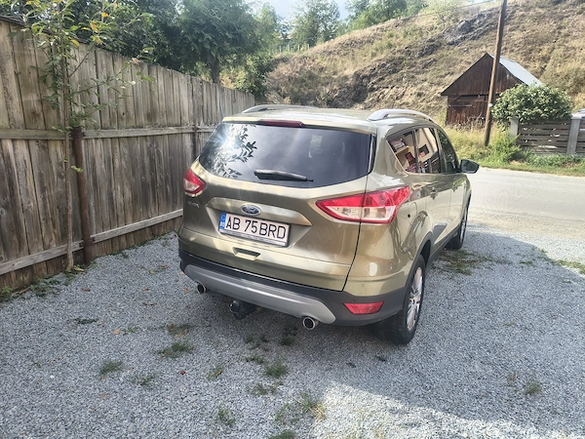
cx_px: 292
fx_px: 406
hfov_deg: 71.6
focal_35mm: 24
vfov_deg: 56.8
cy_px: 220
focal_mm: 5.56
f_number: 1.8
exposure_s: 1/574
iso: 100
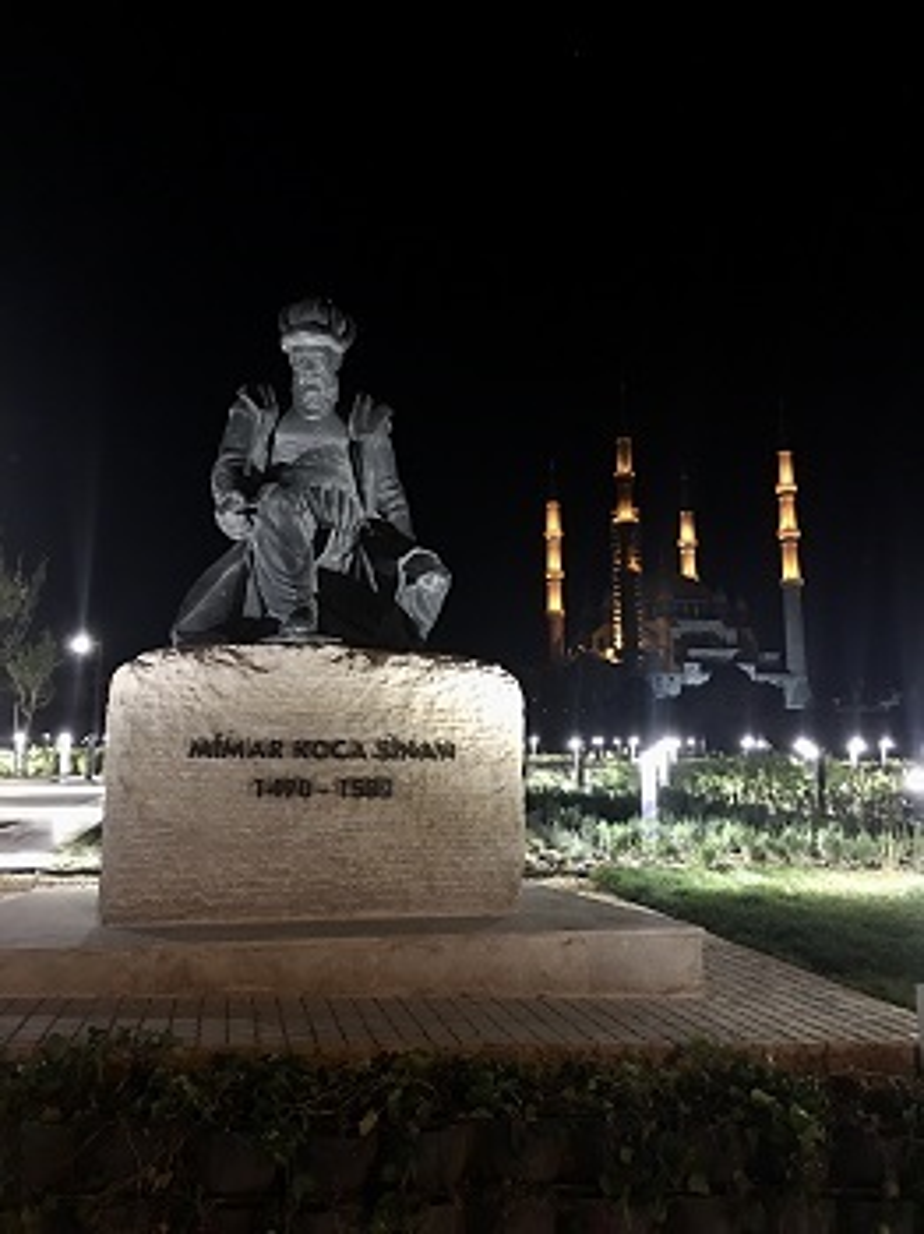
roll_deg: +0.0
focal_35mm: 29
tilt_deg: +11.2
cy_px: 617
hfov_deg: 48.2
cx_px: 462
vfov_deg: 61.7
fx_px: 1033
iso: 100
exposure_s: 1/4
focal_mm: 4.15
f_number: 2.2
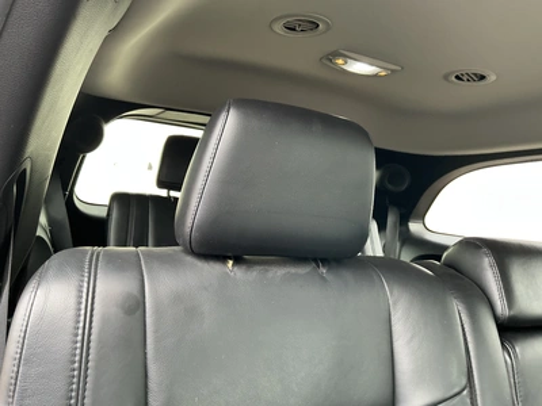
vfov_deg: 49.7
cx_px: 271
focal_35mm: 28
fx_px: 438
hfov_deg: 63.4
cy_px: 203
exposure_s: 1/61
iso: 64
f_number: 1.8
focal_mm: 3
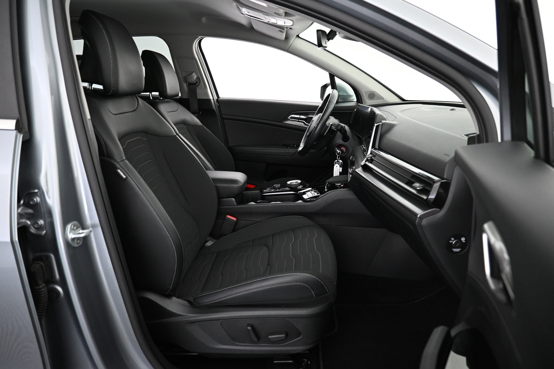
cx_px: 277
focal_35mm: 24
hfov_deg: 73.7
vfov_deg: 53.1
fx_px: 369
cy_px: 184
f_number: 3.5
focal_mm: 16
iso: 1600
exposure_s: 1/25
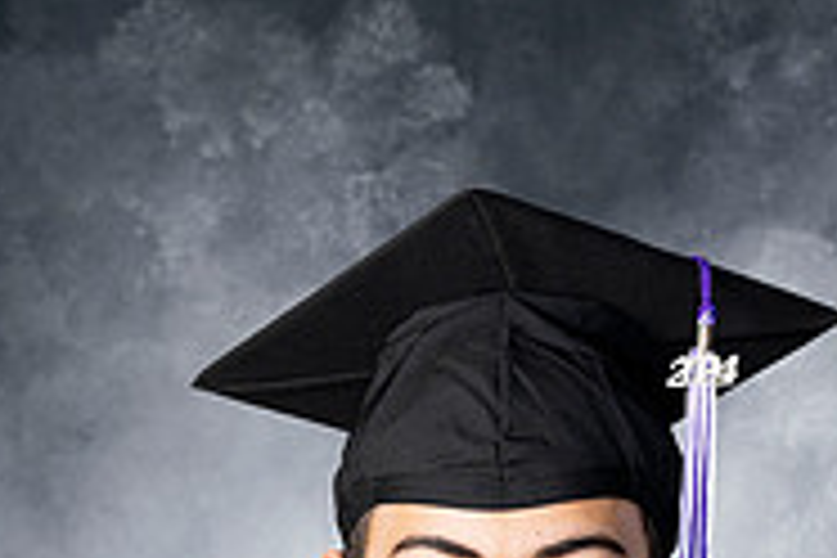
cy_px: 990
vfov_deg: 7.2
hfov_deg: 11.1
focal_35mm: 186
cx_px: 500
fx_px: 4324
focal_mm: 77
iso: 250
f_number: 9
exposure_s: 1/160
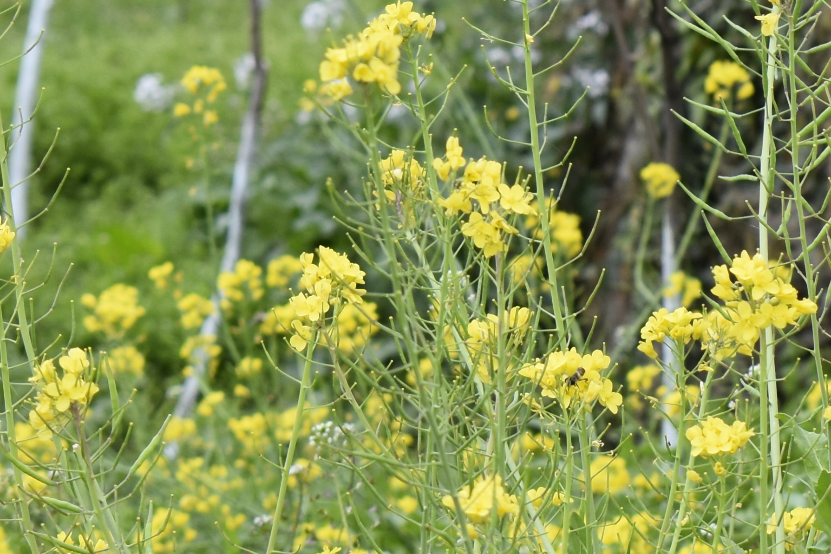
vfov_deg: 5.0
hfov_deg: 7.4
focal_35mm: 277
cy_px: 358
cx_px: 1004
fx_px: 6387
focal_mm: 55
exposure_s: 1/250
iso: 200
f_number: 7.1
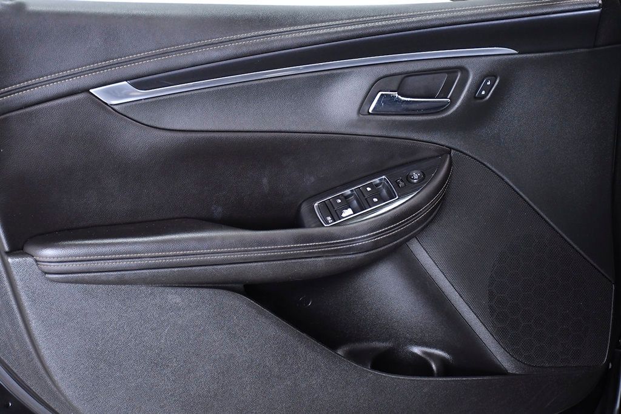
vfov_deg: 18.9
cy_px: 207
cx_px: 310
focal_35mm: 72
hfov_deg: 28.1
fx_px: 1242
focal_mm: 48
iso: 2500
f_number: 4.5
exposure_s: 1/200
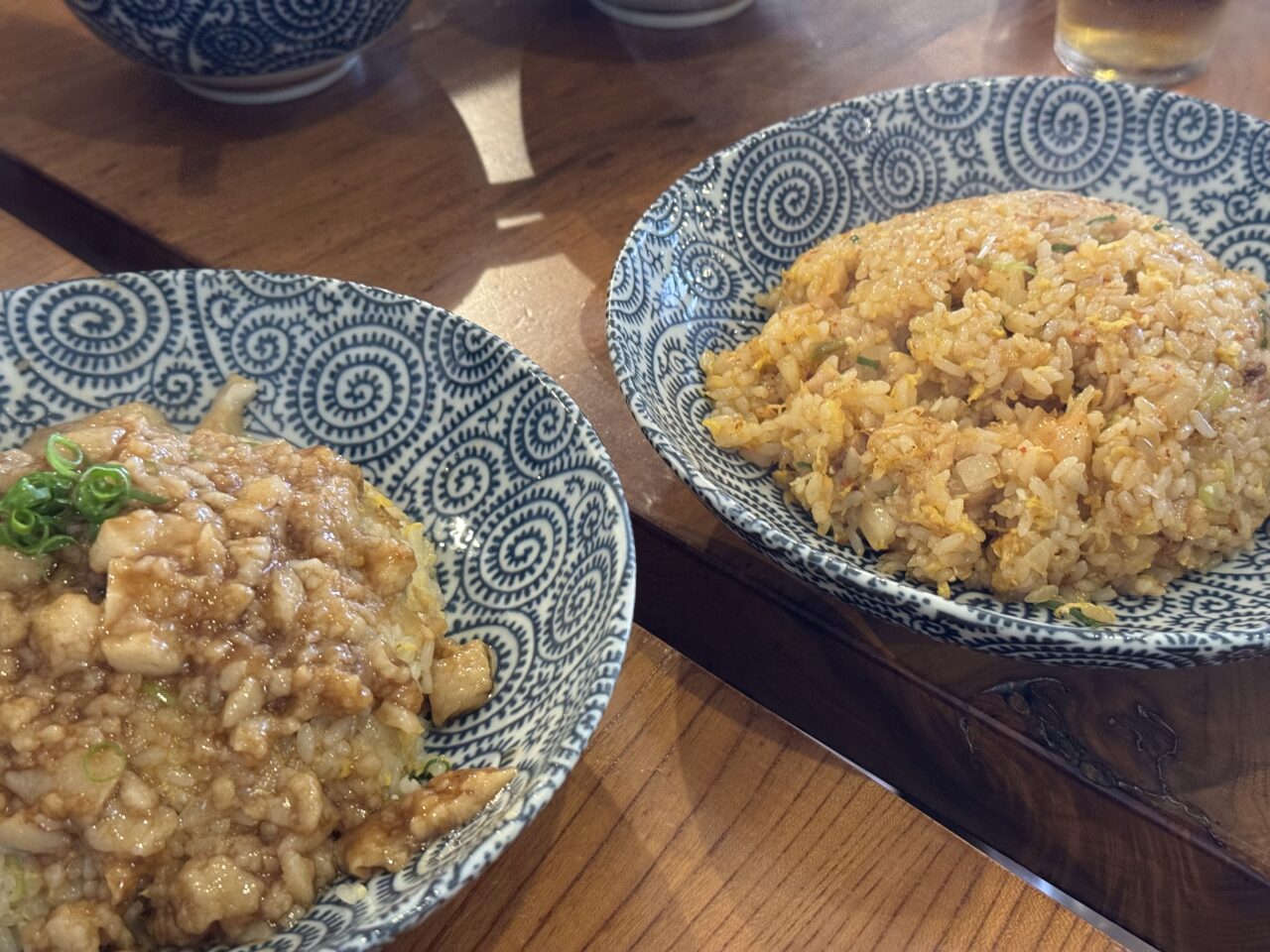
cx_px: 635
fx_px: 1761
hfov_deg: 39.7
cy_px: 476
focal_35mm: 48
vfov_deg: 30.3
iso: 400
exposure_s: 1/40
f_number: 1.78
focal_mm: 6.76
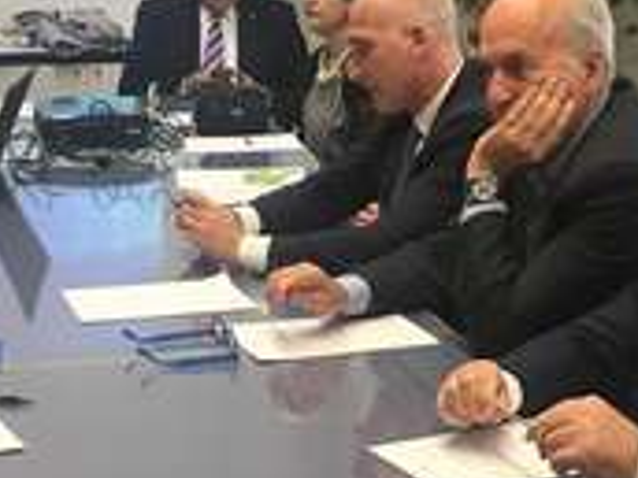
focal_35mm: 87
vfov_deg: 16.5
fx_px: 1603
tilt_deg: -20.8
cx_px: 358
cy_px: 522
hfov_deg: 22.5
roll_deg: -0.1
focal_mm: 3.99
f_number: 1.8
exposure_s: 1/33
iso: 25
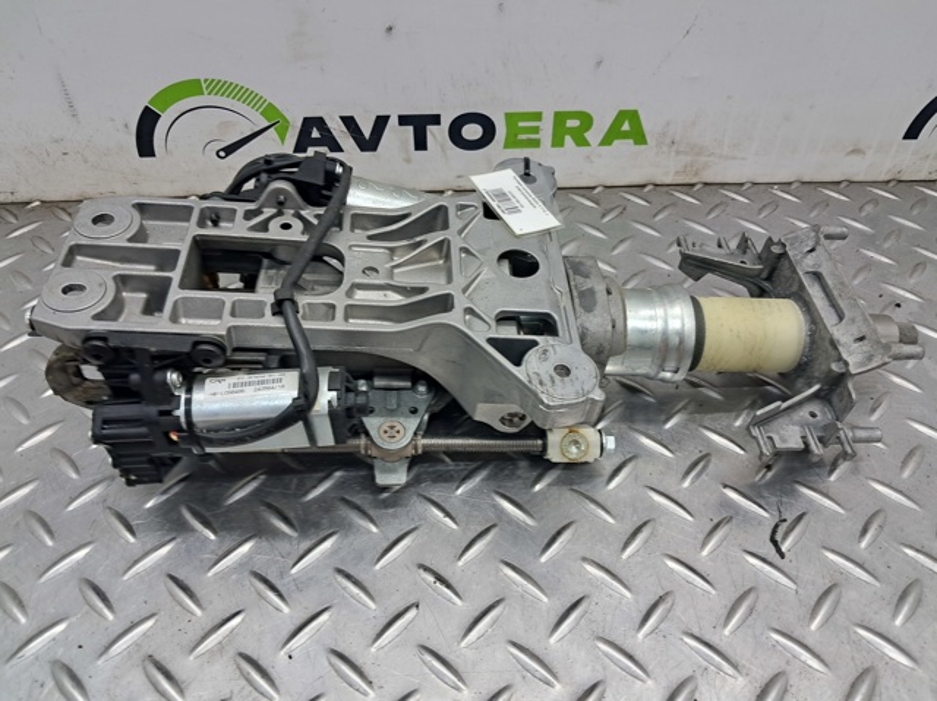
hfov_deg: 65.4
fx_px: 730
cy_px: 350
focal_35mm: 27
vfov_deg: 51.3
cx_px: 468
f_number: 1.8
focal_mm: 4
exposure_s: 1/50
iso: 100
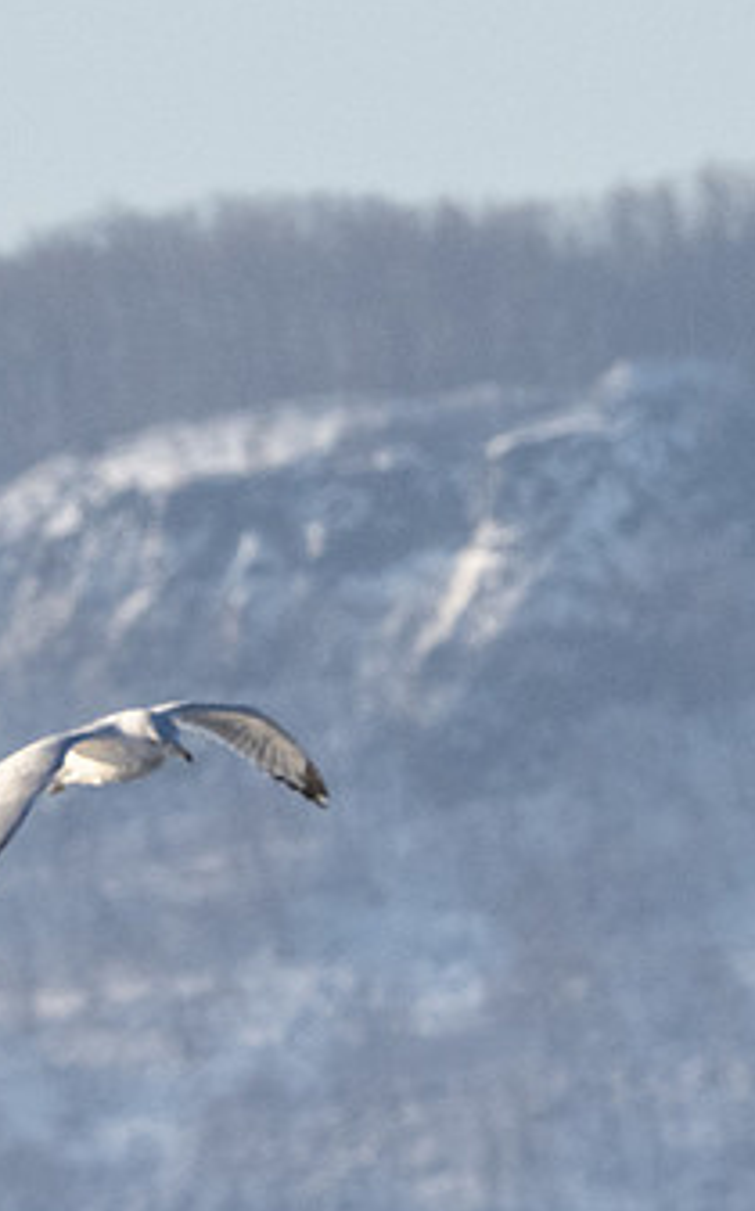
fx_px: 68063
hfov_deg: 0.6
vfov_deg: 1.0
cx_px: 1136
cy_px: 127
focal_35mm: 2063
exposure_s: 1/2000
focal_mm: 400
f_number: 9
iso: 1600
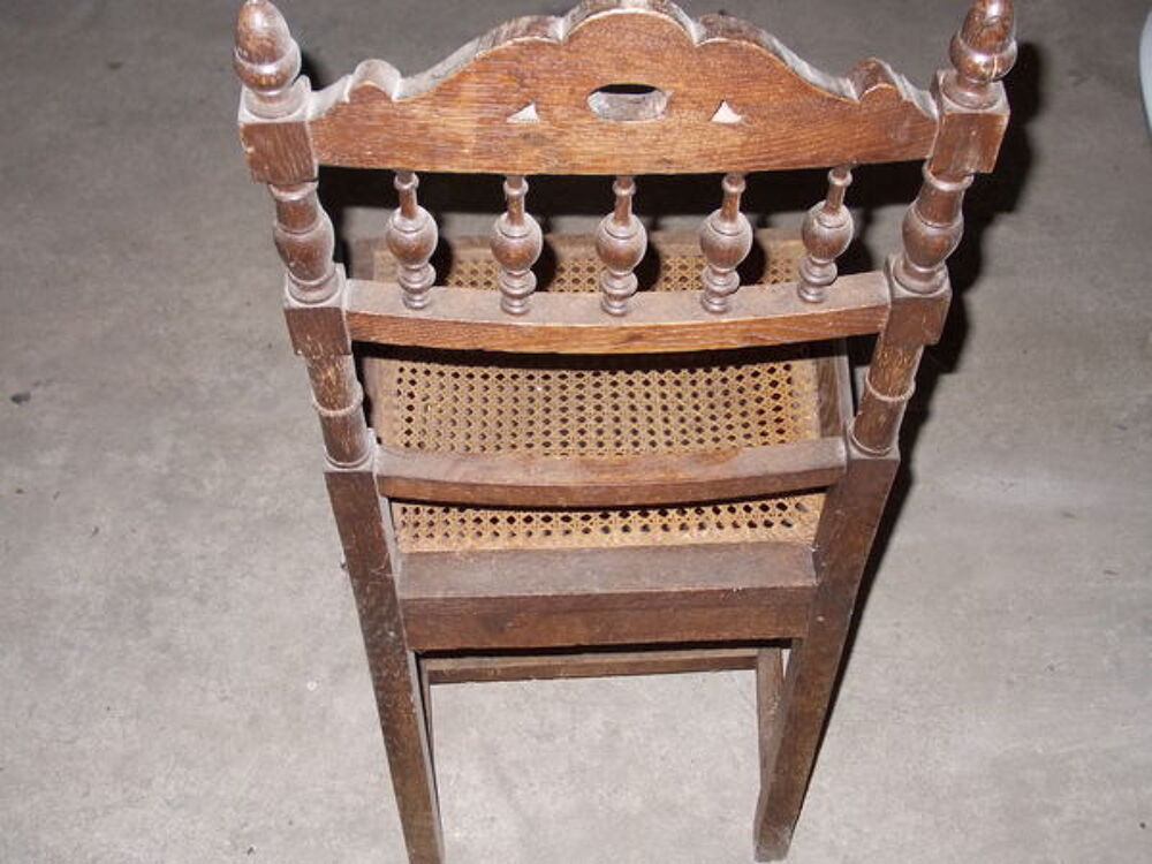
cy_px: 432
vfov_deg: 33.6
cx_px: 576
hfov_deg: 43.9
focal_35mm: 43
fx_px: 1431
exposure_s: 1/30
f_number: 3.3
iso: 200
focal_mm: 6.1
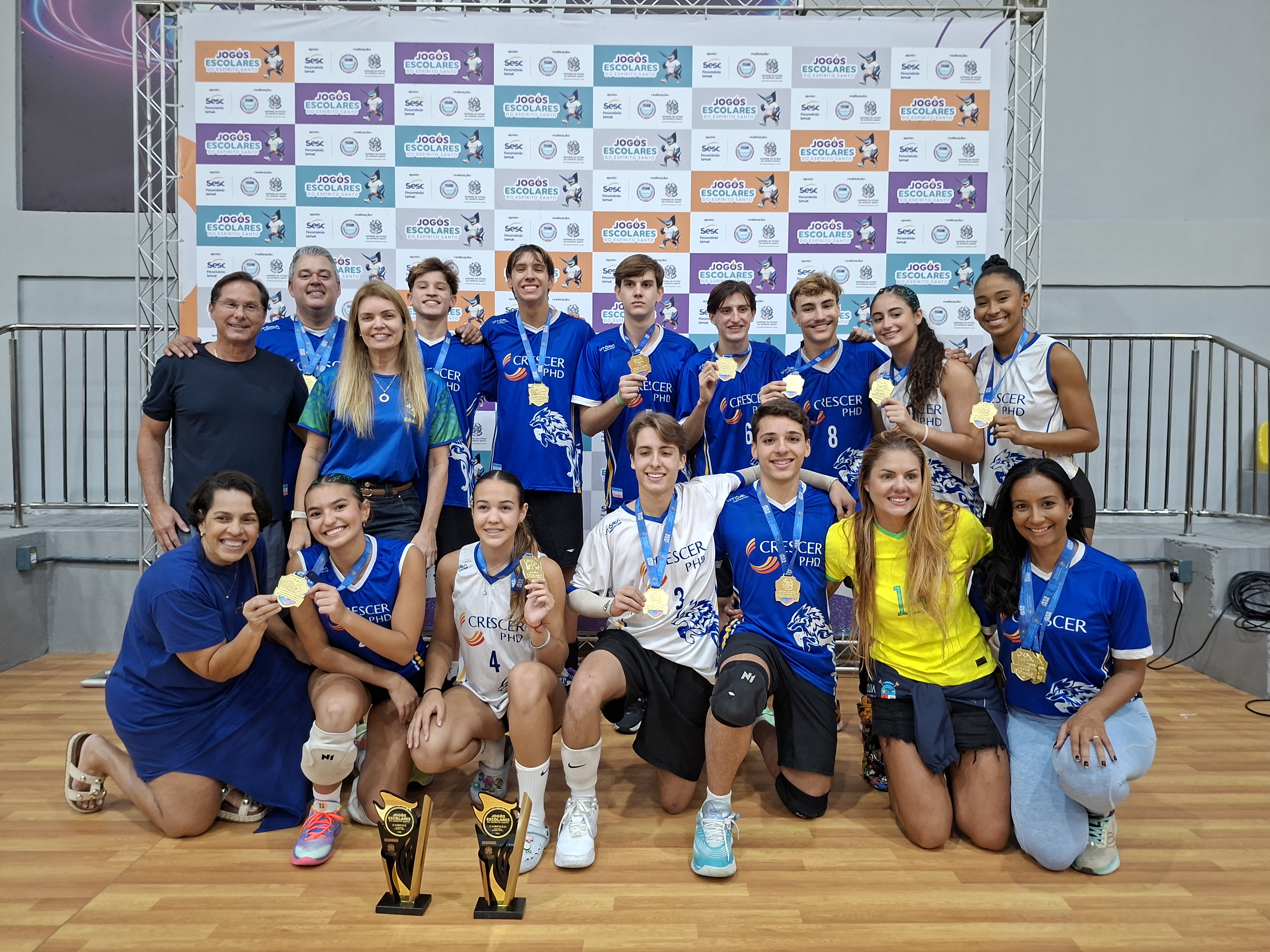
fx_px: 844
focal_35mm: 23
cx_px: 635
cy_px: 476
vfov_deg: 58.9
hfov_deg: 73.9
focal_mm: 5.54
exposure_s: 1/60
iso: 250
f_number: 1.8
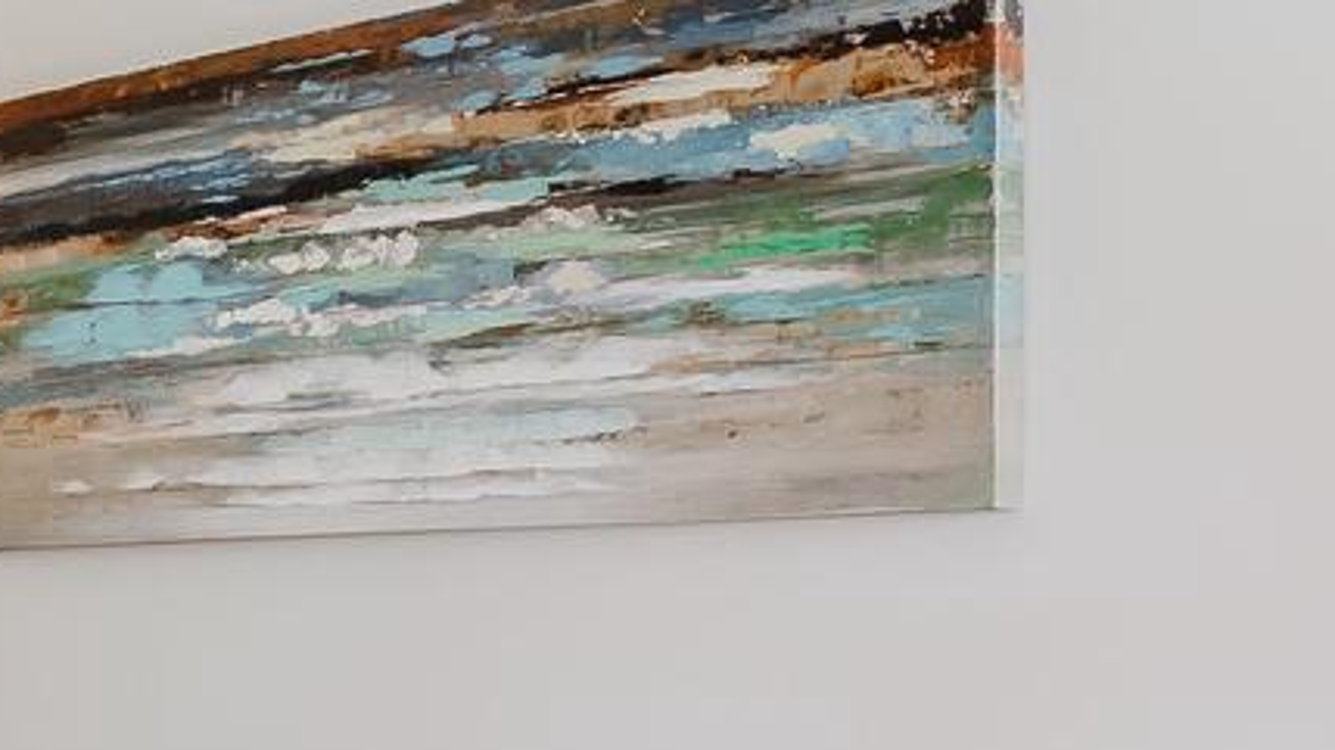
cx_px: -1092
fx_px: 2477
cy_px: 683
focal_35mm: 70
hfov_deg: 20.6
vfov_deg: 17.0
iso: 200
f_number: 9
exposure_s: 1/4
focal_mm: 14
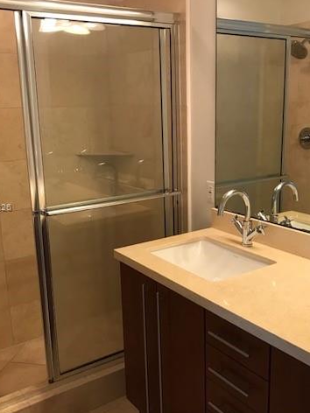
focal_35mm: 38
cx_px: 172
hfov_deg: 37.7
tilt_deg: -12.7
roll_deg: +1.3
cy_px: 207
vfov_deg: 49.0
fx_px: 454
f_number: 1.8
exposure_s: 1/20
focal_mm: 3.99
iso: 40
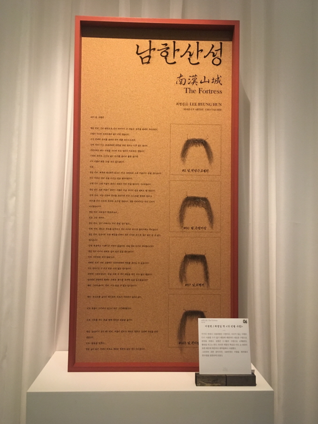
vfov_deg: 60.0
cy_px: 212
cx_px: 160
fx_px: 367
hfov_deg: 46.8
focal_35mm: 30
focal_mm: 4.15
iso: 125
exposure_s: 1/30
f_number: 2.2
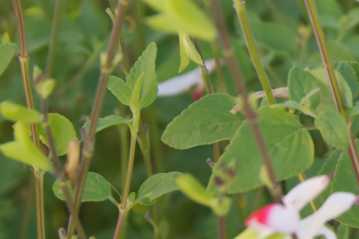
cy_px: -36
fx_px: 1520
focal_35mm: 152
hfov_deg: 13.2
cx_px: 407
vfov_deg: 8.9
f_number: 5.6
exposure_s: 1/320
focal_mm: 35
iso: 200
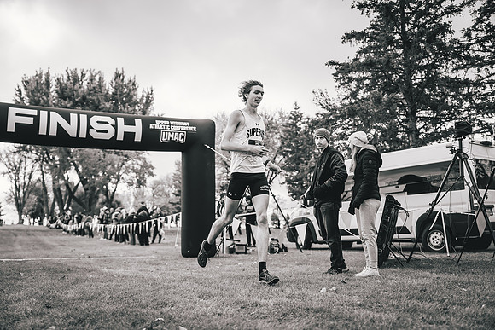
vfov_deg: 37.9
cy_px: 165
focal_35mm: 35
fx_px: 481
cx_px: 248
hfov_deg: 54.4
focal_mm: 35
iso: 200
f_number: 2
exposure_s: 1/3200
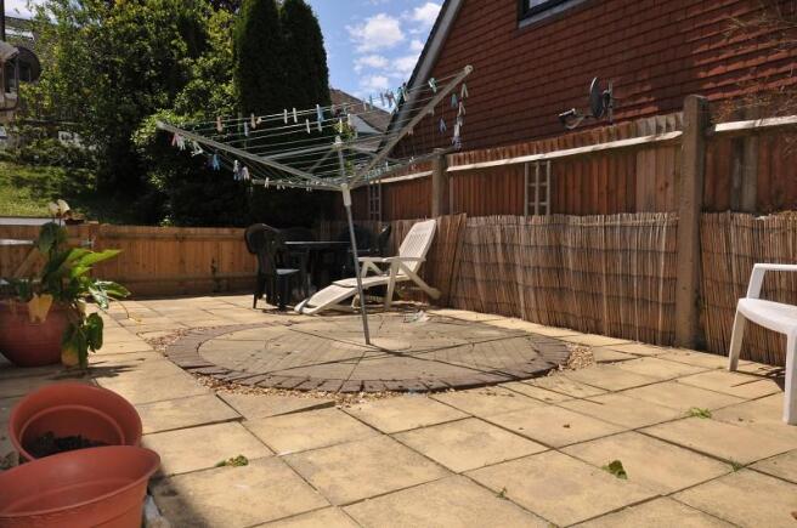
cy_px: 264
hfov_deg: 64.6
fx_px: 630
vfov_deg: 45.5
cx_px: 398
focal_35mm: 28
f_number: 18
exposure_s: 1/320
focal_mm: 19
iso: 400
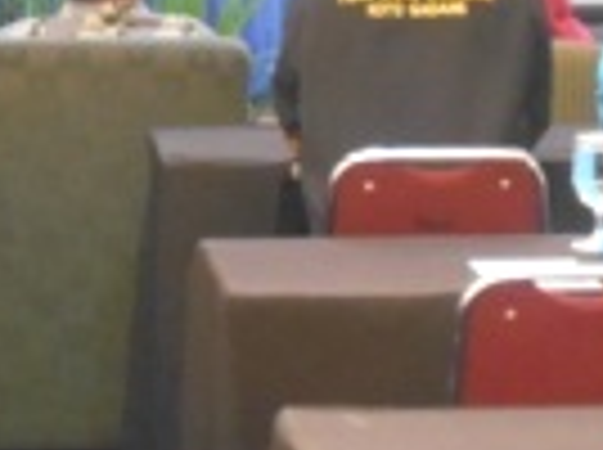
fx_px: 3373
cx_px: 14
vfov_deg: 7.6
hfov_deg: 10.1
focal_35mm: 194
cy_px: 126
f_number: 4.9
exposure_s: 1/5
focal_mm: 10
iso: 800
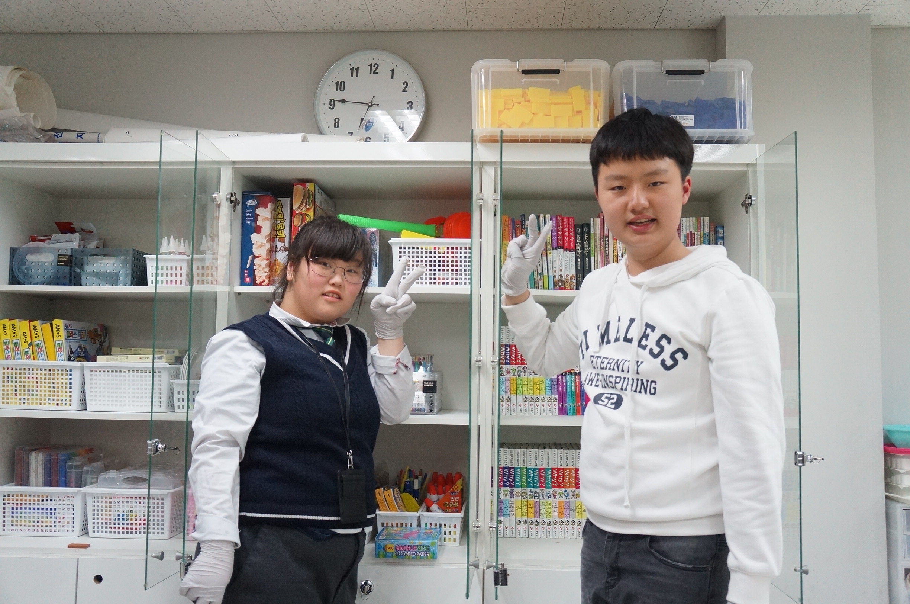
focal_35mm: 33
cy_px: 302
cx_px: 455
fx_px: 833
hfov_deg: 57.3
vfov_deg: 39.8
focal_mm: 22
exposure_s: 1/250
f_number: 4
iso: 2000
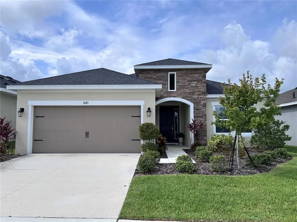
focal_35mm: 26
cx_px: 148
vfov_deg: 53.1
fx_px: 223
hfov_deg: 67.3
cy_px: 111
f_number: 1.5
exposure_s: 1/5882
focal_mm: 5.7
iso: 50
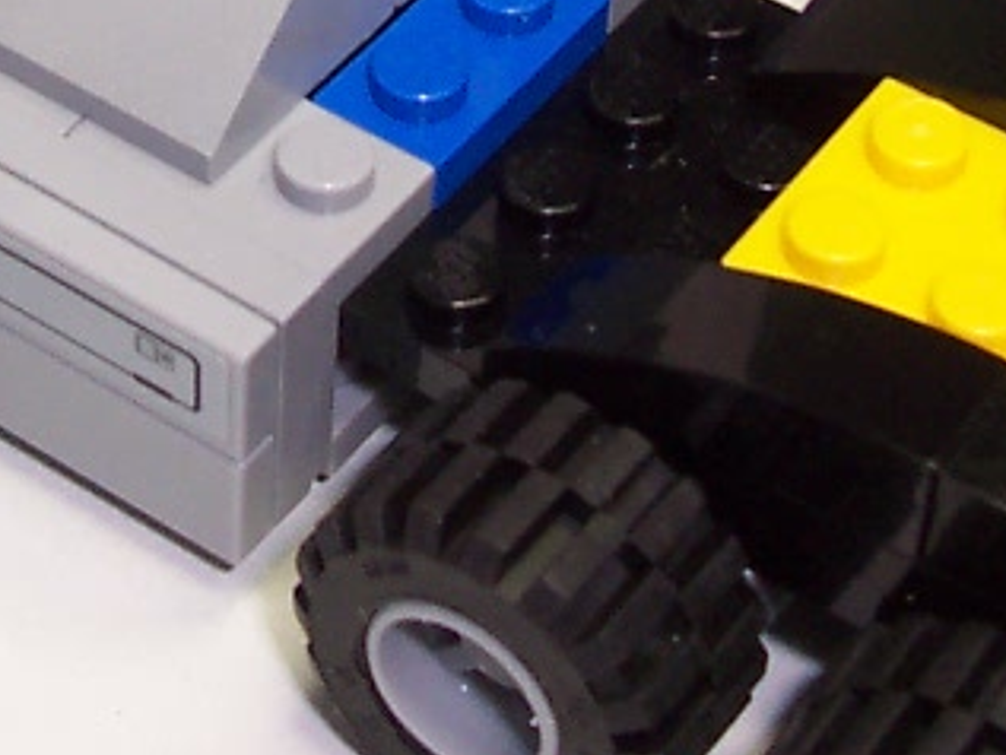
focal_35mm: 140
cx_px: 171
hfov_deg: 14.0
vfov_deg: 10.4
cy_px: -174
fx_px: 4070
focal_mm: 5.6
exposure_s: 1/90
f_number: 2.8
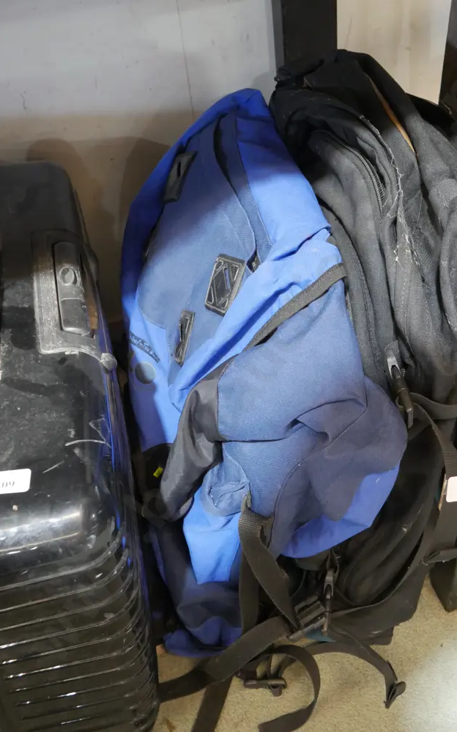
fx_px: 737
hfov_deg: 34.4
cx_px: 268
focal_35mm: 37
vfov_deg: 52.7
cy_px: 359
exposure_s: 1/60
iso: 2500
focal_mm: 17
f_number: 4.5
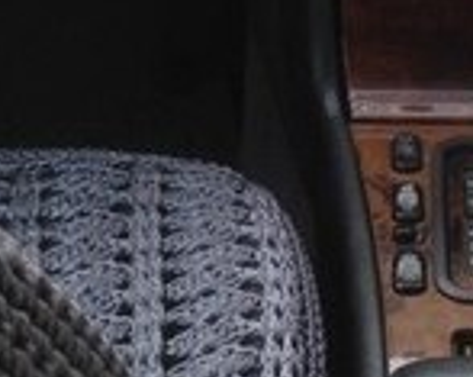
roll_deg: -0.5
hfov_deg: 13.2
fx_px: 2026
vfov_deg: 10.0
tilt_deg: -20.4
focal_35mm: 145
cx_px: 444
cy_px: -321
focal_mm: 4.12
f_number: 2.4
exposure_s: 1/120
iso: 64
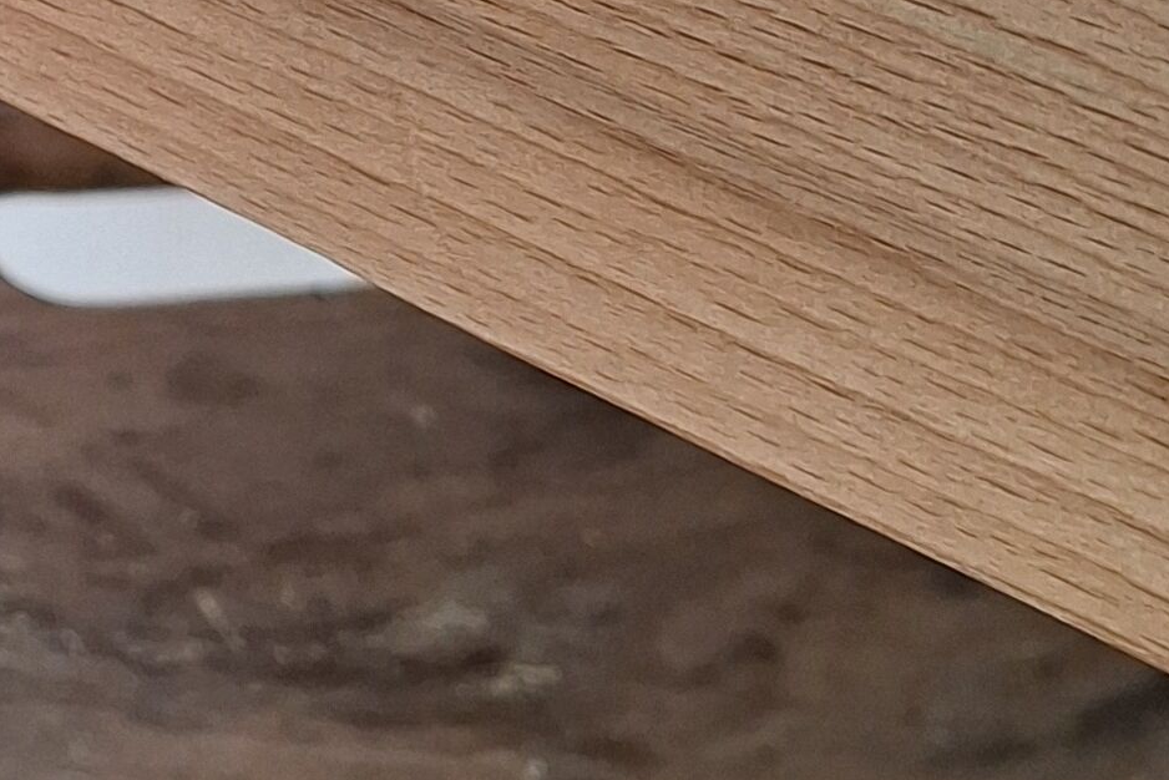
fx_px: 3378
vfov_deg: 12.5
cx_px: -648
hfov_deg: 17.4
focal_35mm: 104
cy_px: -375
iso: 100
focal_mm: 5.54
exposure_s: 1/50
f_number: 1.8
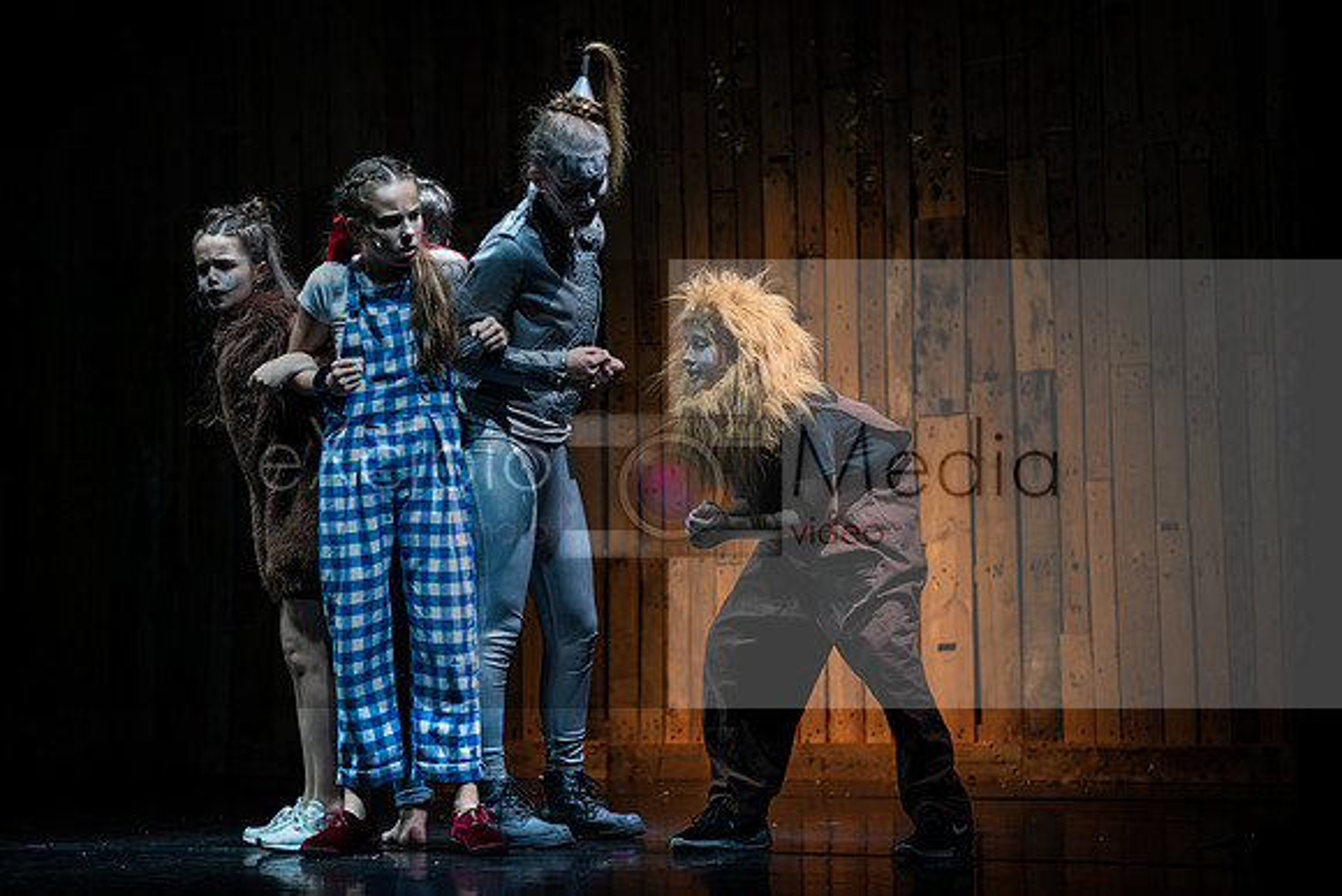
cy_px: 473
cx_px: 641
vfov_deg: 9.9
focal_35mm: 138
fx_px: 5149
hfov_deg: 14.8
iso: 320
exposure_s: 1/80
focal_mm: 128
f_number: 2.8
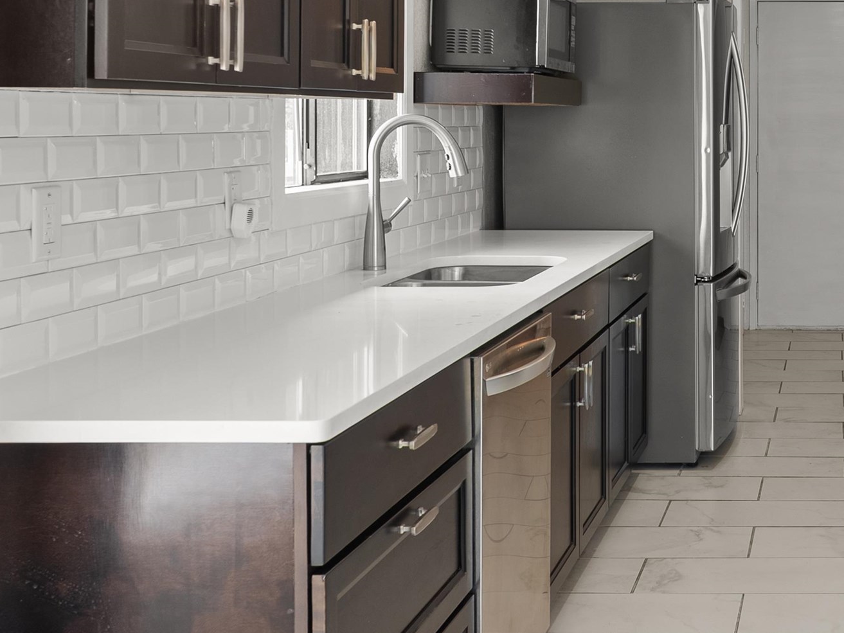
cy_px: 99
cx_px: 849
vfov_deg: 25.9
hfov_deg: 32.1
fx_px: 1344
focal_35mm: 55
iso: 400
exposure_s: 1/8
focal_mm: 24.5
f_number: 8
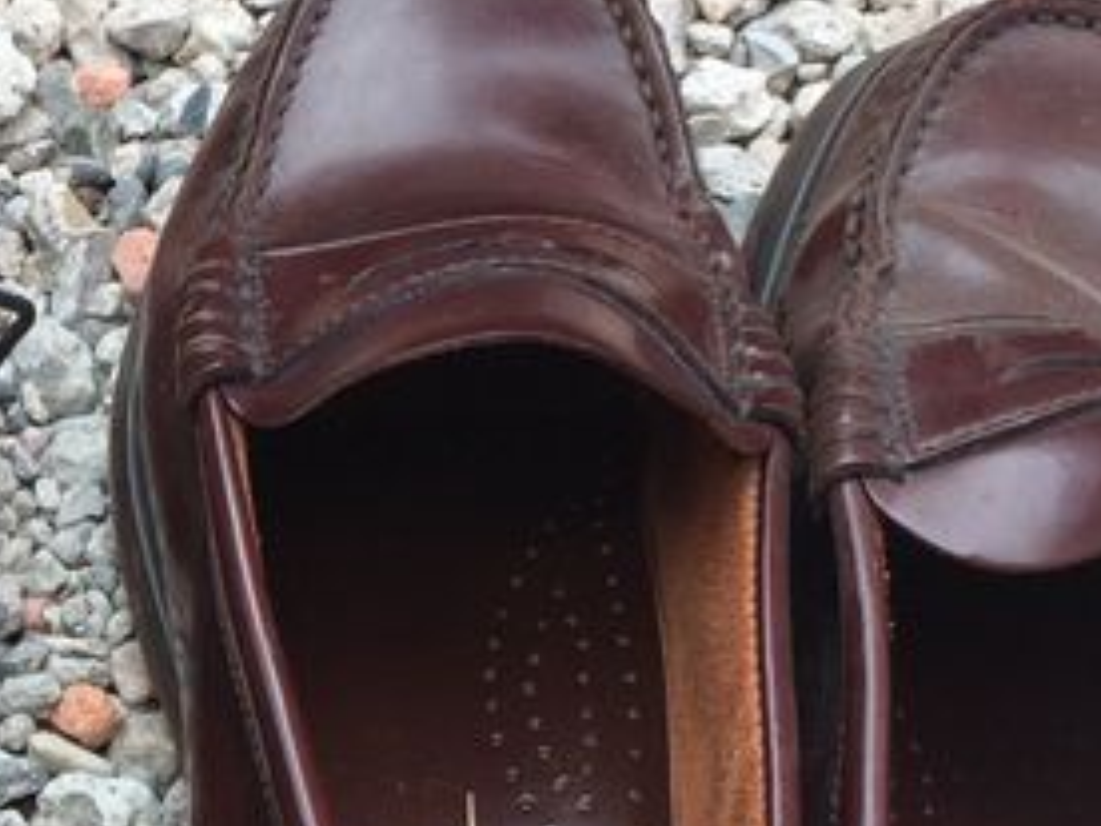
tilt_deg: -61.4
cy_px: 714
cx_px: -20
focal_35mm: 105
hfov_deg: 18.2
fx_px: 3340
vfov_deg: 14.0
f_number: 2.2
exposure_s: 1/127
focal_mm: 4.15
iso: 32
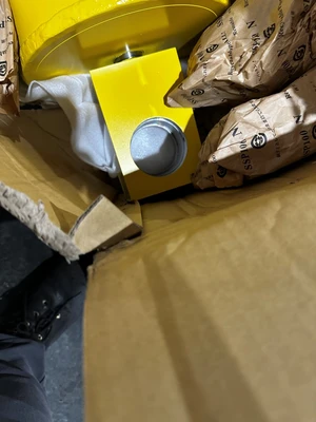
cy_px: 211
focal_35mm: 24
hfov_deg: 56.8
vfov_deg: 71.6
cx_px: 158
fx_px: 292
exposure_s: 1/60
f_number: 1.78
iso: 320
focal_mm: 6.86
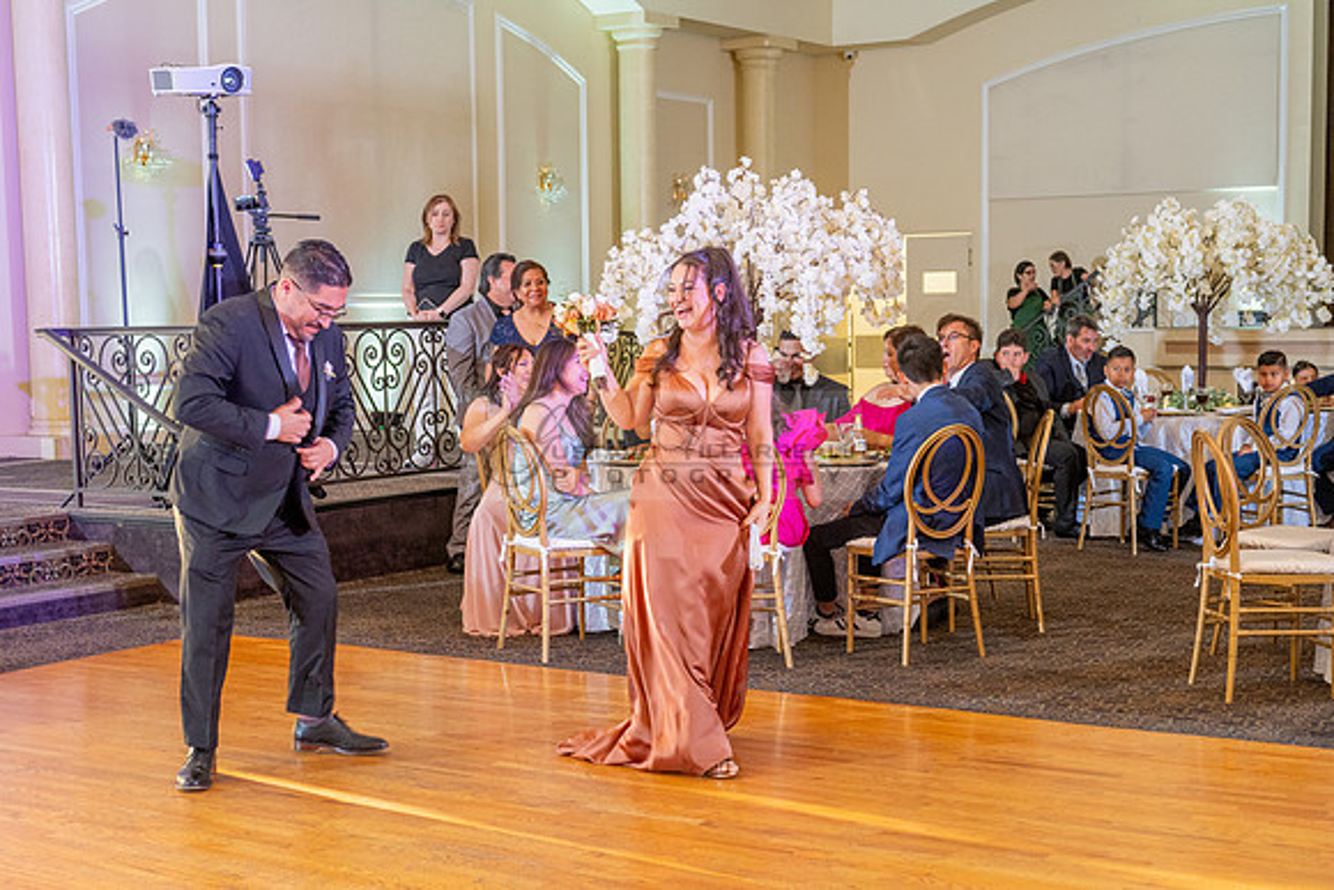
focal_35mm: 55
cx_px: 667
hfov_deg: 36.3
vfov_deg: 24.6
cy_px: 542
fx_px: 2033
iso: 800
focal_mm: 45
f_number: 4
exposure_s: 1/80
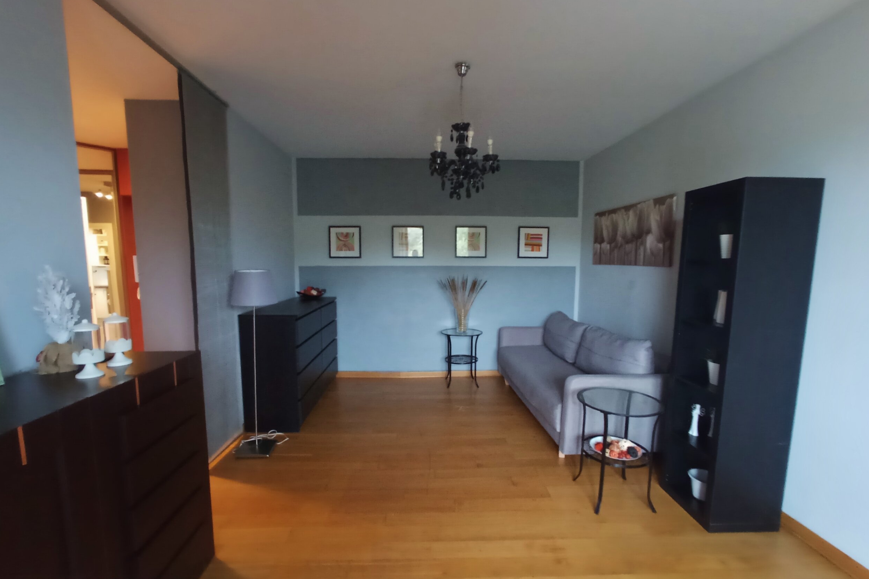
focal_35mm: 16
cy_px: 308
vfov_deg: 73.7
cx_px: 432
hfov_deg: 96.7
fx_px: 386
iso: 1184
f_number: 2.2
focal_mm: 1.65
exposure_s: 1/20
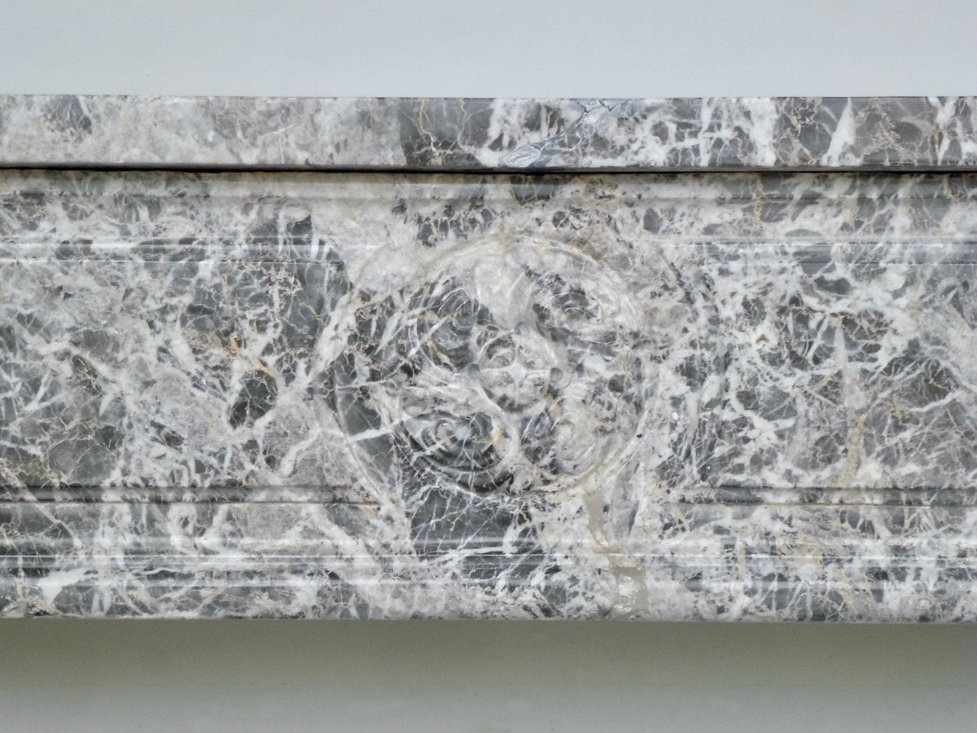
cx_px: 488
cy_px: 366
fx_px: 2512
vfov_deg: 16.6
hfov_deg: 22.0
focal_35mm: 89
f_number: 4.9
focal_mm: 16
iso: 320
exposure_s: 1/80
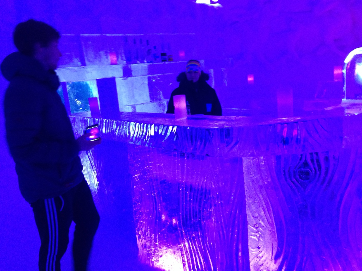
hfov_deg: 55.4
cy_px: 136
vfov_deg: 42.9
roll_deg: +5.6
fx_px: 345
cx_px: 181
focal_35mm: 33
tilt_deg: -11.0
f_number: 2.4
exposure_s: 1/20
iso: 250
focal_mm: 4.12
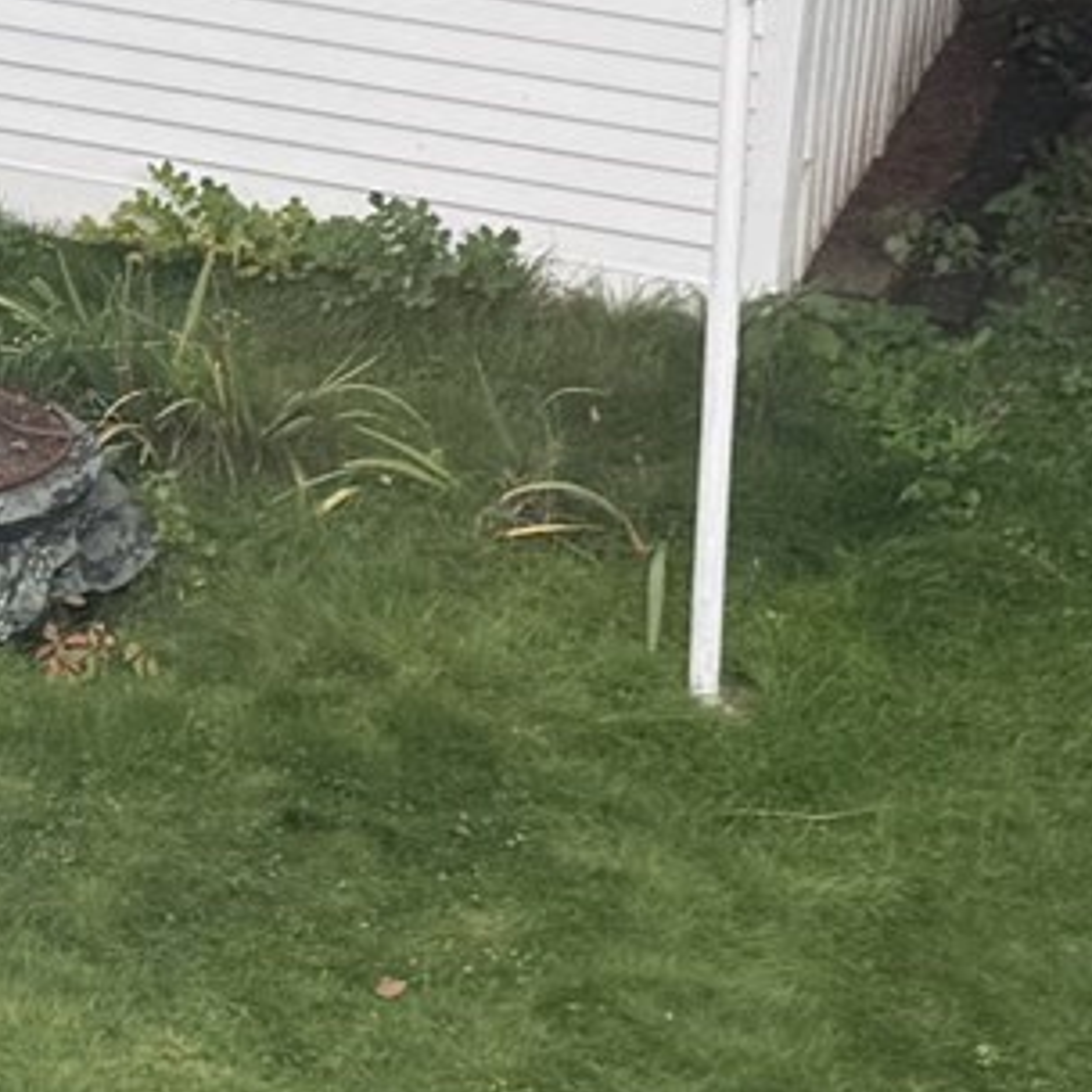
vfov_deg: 12.1
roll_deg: -0.1
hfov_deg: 11.6
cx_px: -603
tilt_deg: -17.8
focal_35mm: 143
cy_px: 43
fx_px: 5104
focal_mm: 6.76
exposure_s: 1/374
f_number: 1.78
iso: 80
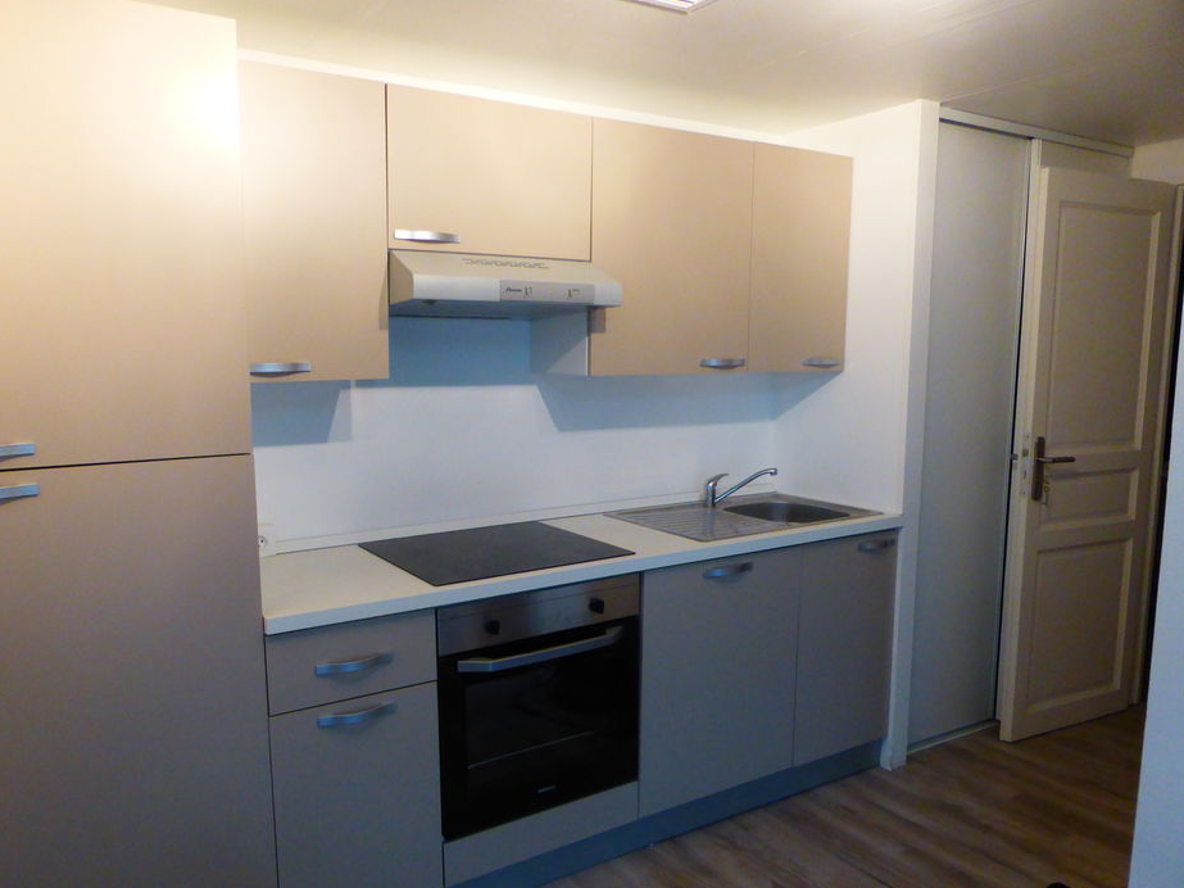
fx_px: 889
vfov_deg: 53.0
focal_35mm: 26
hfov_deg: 67.2
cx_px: 548
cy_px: 472
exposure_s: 1/40
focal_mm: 4.3
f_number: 3.3
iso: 400
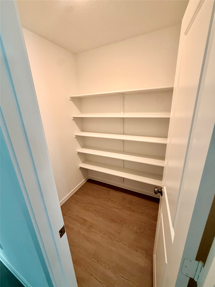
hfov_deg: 85.7
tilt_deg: -18.4
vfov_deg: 102.1
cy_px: 144
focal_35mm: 14
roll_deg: +1.6
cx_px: 108
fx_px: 116
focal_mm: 2.22
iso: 200
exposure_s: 1/120
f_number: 2.2
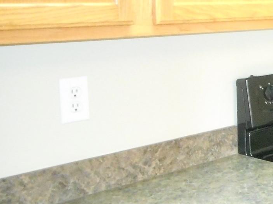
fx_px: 576
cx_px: 380
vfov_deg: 20.1
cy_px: 75
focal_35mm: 73
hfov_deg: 22.9
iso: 800
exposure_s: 1/8
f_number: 3.7
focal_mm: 4.5
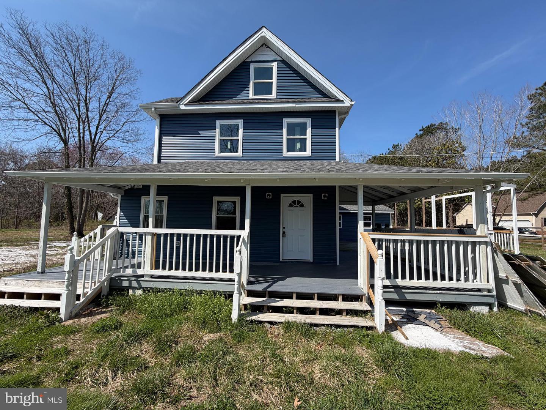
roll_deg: -0.4
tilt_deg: +6.2
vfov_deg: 85.7
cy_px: 205
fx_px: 221
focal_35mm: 14
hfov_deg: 102.1
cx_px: 273
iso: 20
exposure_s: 1/770
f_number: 2.2
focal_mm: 2.22
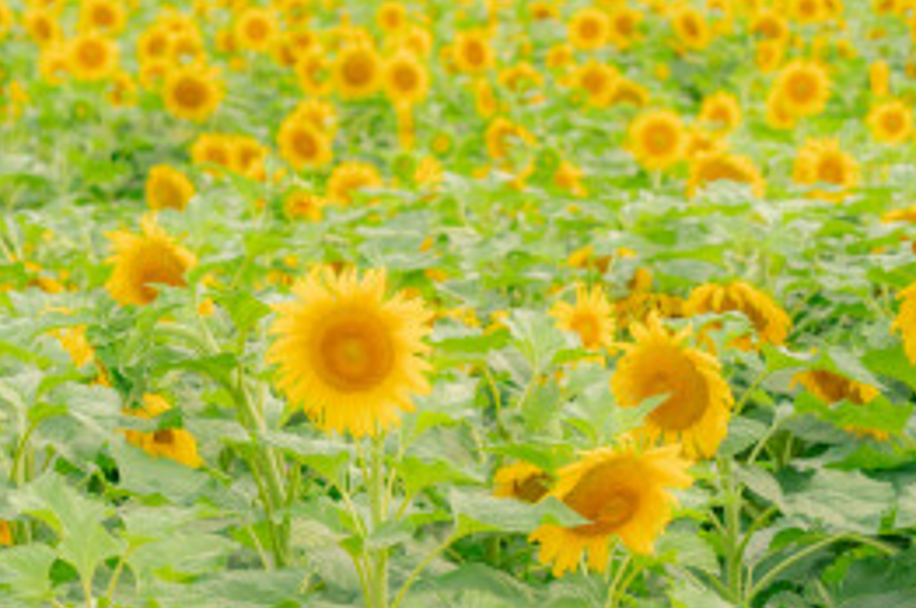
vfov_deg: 8.7
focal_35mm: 158
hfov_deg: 13.0
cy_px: 349
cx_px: 364
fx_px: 4015
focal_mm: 106
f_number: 6.3
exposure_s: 1/320
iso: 400
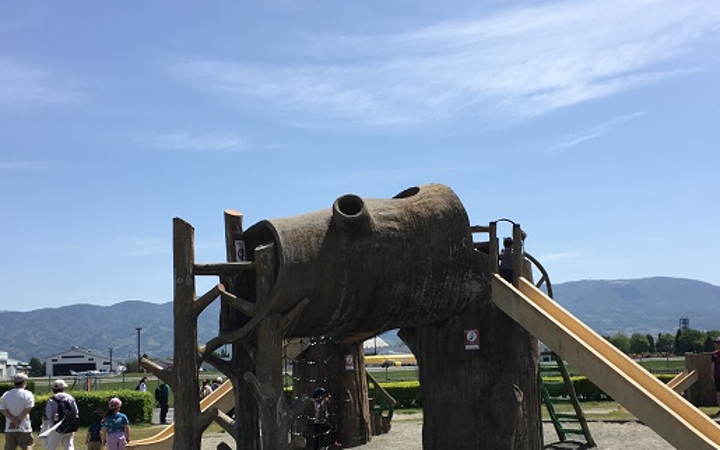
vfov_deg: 29.5
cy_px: 319
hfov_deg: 46.2
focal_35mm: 43
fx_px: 844
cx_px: 384
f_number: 2.2
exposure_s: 1/1479
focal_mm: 4.15
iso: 25
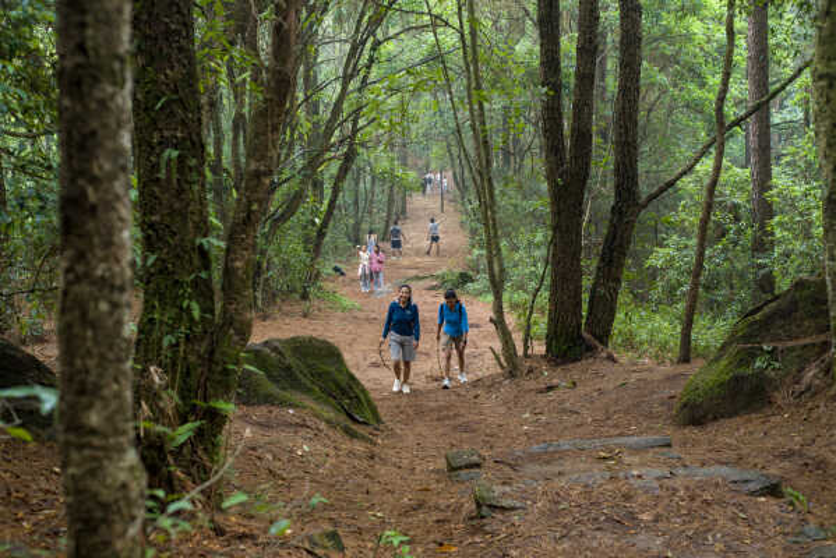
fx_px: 1162
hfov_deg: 39.6
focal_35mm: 50
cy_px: 279
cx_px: 418
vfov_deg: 27.0
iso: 500
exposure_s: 1/100
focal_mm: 50
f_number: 4
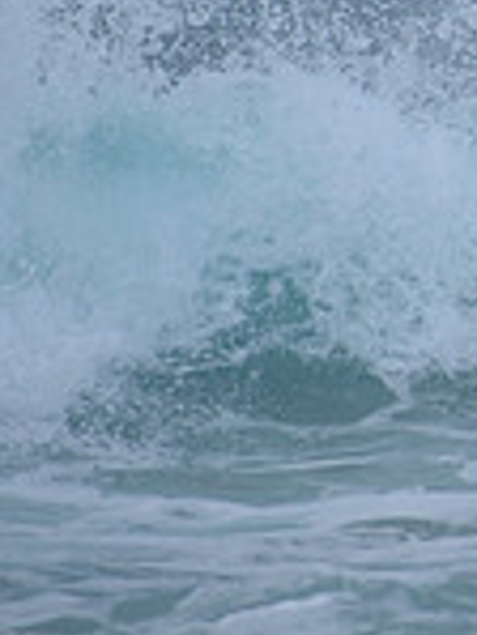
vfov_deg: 1.1
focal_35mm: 1870
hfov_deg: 0.8
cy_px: 49
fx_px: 34308
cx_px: 1124
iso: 180
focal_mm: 500
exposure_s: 1/800
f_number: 5.6
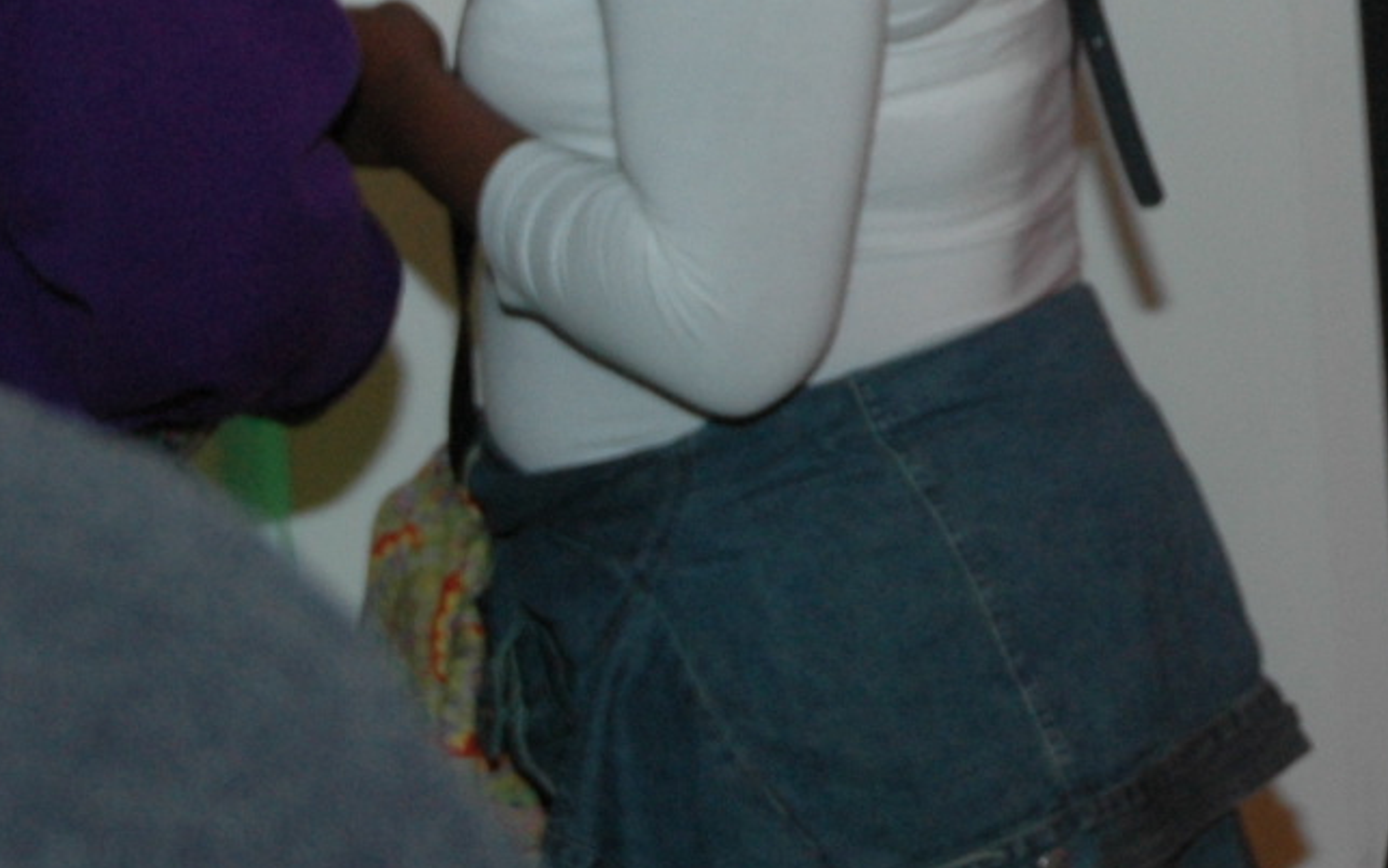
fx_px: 6847
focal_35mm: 181
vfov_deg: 7.2
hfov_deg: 11.2
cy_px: -294
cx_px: 2003
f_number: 5
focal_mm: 34
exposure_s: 1/60
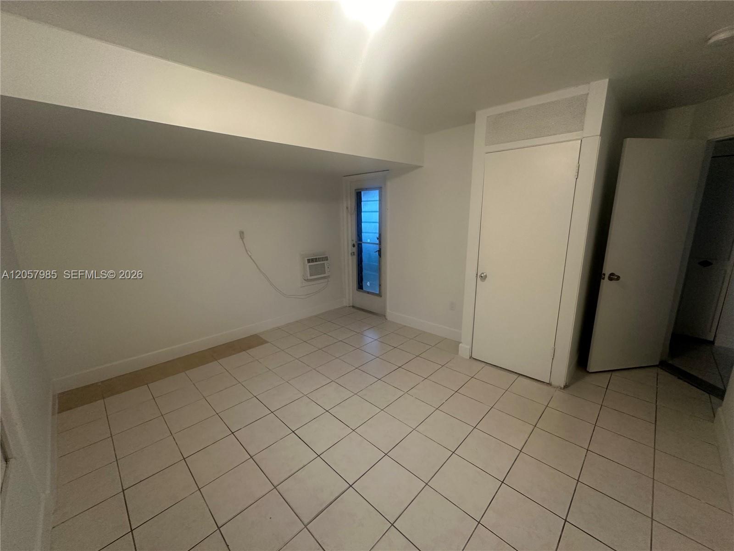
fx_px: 297
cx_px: 367
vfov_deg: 85.7
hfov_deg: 102.1
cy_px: 276
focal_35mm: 14
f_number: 2.2
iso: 200
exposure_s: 1/60
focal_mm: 2.22
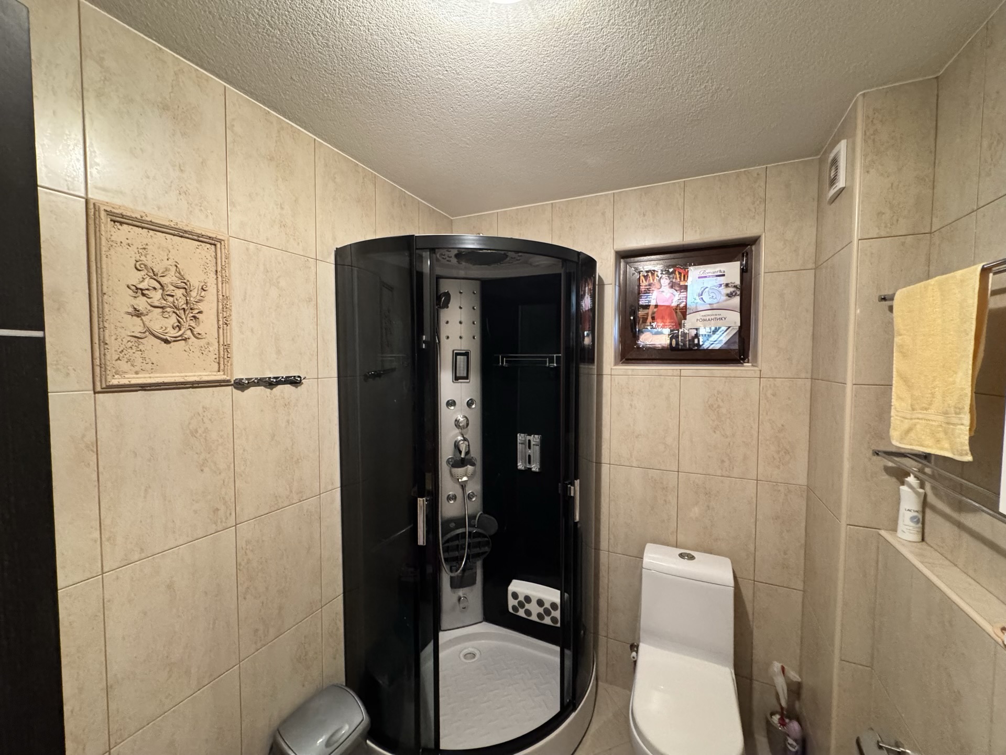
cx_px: 503
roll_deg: -0.3
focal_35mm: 14
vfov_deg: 85.7
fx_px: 407
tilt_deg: -2.8
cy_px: 378
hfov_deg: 102.1
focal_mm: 2.22
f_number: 2.2
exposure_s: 1/50
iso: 640
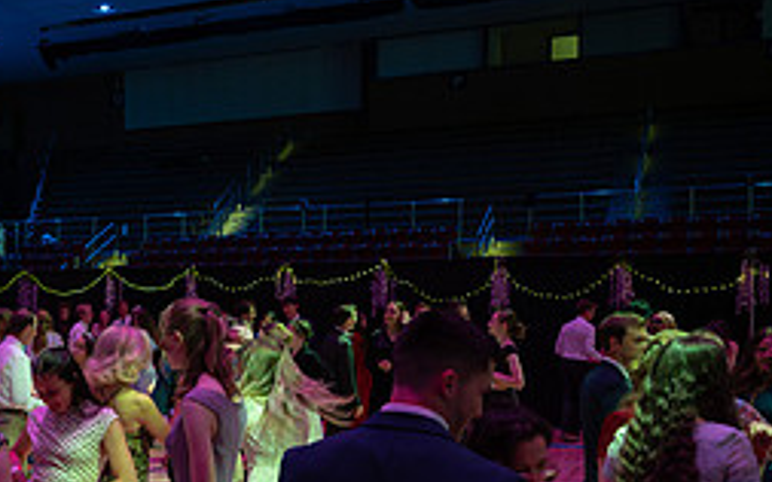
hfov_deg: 33.4
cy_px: 374
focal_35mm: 56
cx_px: 9
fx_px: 1178
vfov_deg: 22.9
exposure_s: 1/100
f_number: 2.8
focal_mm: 24
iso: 1600
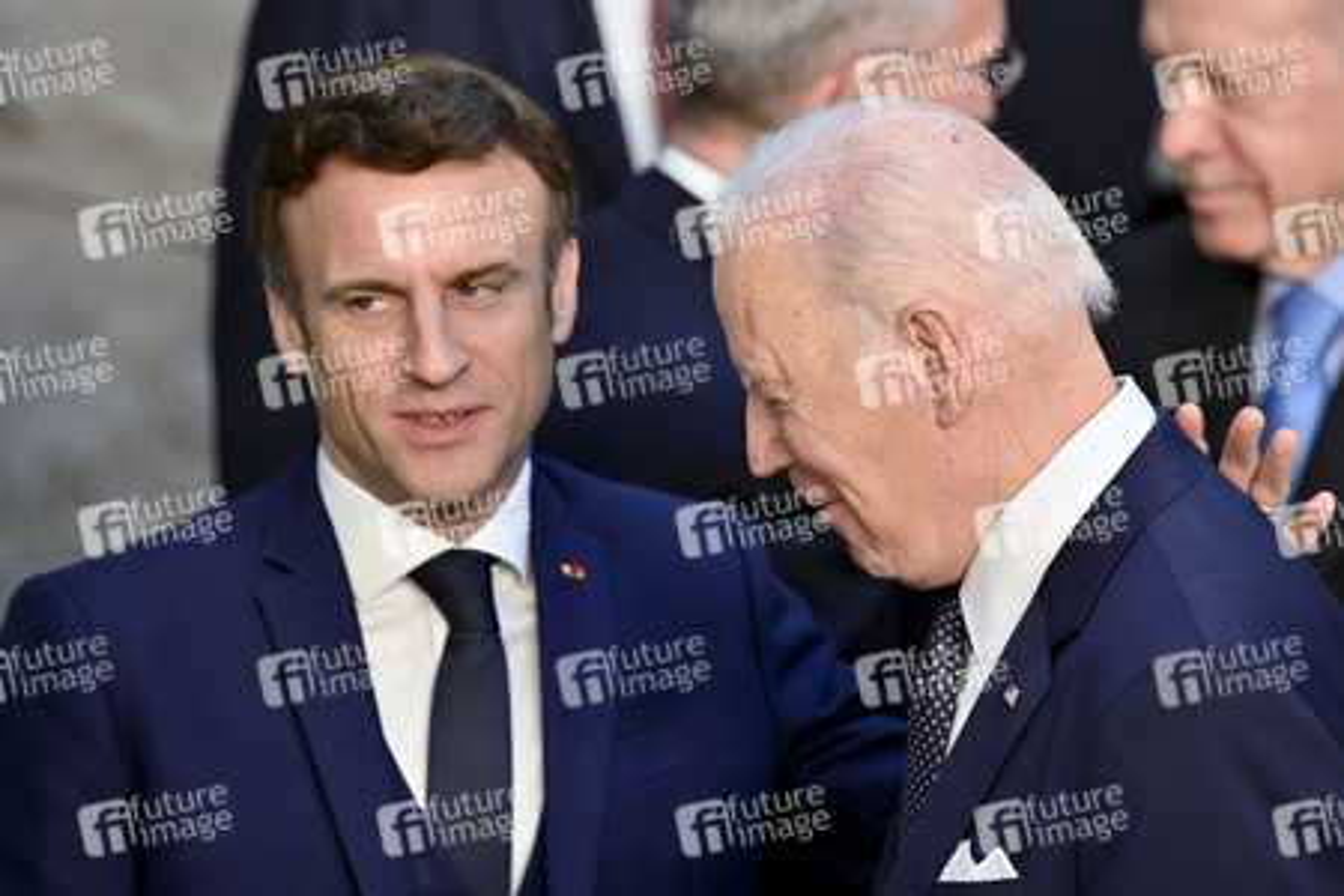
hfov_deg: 10.3
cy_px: 448
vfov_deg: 6.9
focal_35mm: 200
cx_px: 672
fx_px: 7466
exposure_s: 1/400
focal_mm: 200
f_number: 2.8
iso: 400
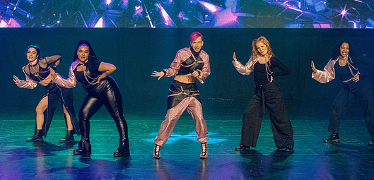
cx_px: 185
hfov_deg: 23.4
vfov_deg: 11.4
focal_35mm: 94
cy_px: 94
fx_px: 902
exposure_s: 1/200
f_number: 4
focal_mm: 50
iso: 5600
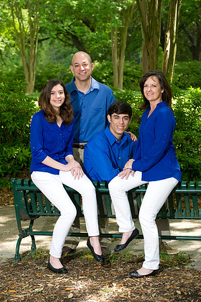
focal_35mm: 95
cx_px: 100
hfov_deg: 14.4
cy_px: 151
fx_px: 797
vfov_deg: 21.5
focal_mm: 95
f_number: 4.5
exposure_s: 1/200
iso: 320
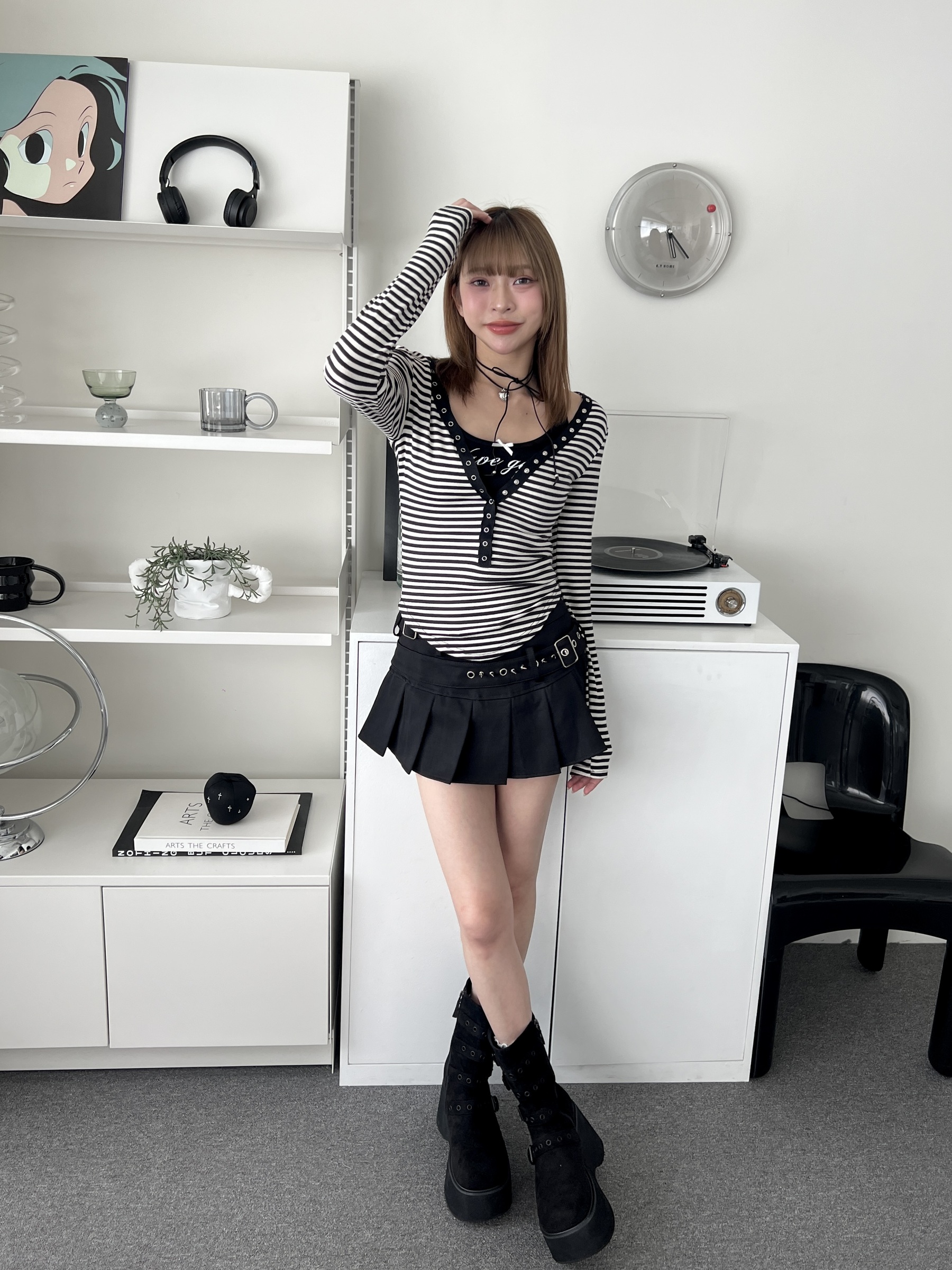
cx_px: 476
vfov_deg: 67.3
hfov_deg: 53.1
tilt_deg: -13.7
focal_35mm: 26
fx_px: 953
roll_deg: -2.4
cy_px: 635
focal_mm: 5.7
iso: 40
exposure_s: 1/121
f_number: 1.5
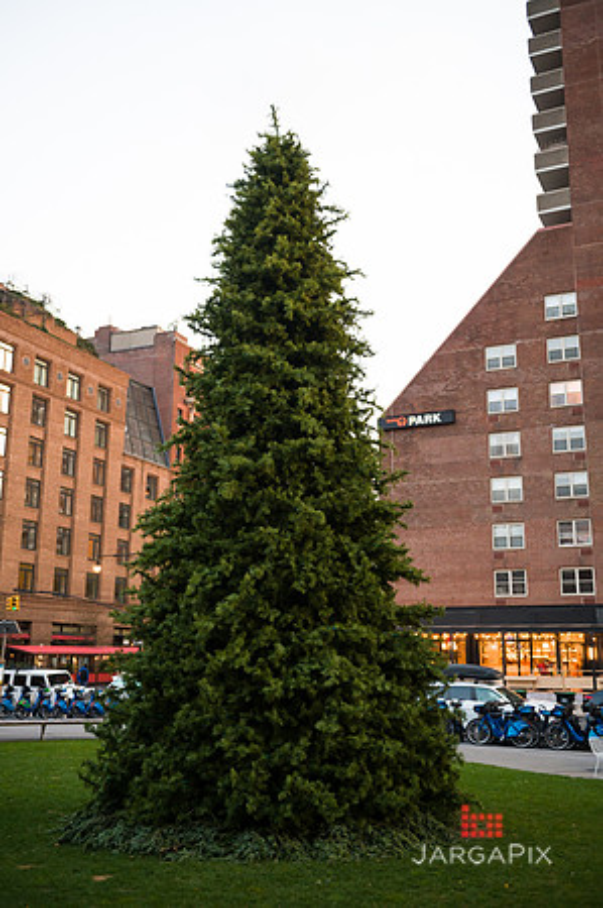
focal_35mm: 36
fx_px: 907
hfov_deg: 36.8
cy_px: 454
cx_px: 302
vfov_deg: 53.2
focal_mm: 36
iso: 1600
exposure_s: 1/200
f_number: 3.2
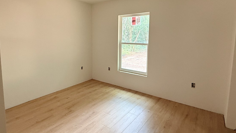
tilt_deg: -7.3
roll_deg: +1.2
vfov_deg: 51.0
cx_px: 111
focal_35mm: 22
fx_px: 138
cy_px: 51
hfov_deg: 81.1
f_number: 2.2
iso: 400
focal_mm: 2.22
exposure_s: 1/60
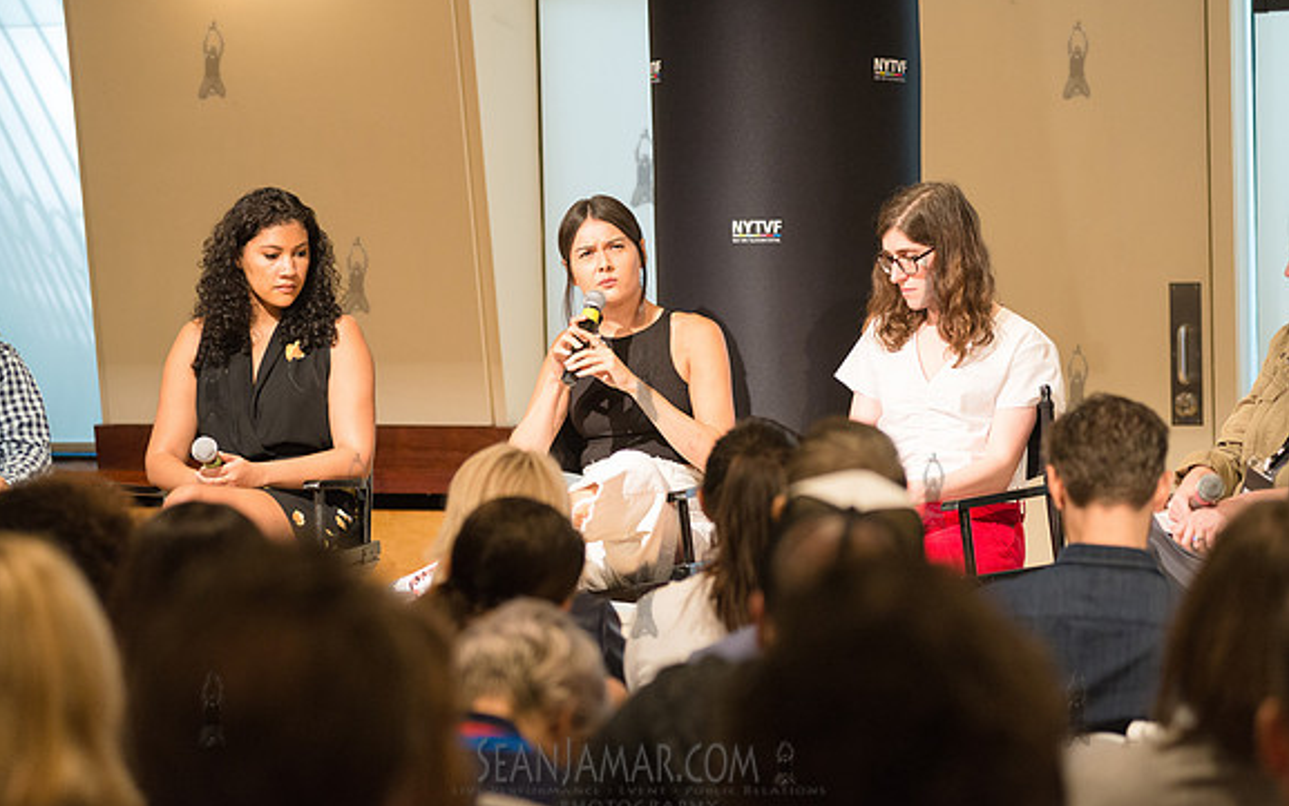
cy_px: 383
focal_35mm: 123
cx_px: 643
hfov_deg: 17.0
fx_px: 4322
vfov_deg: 10.7
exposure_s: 1/160
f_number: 4
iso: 2500
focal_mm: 120
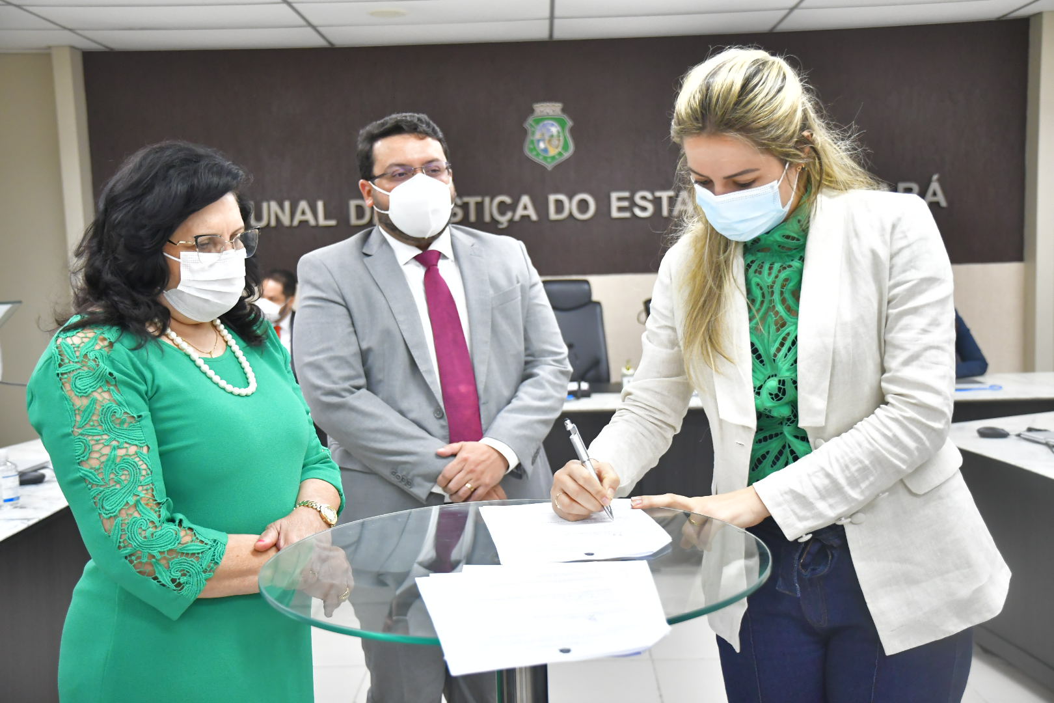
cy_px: 352
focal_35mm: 42
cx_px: 527
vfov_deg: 31.9
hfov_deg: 46.4
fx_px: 1230
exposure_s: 1/250
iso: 2500
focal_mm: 28
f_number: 3.2
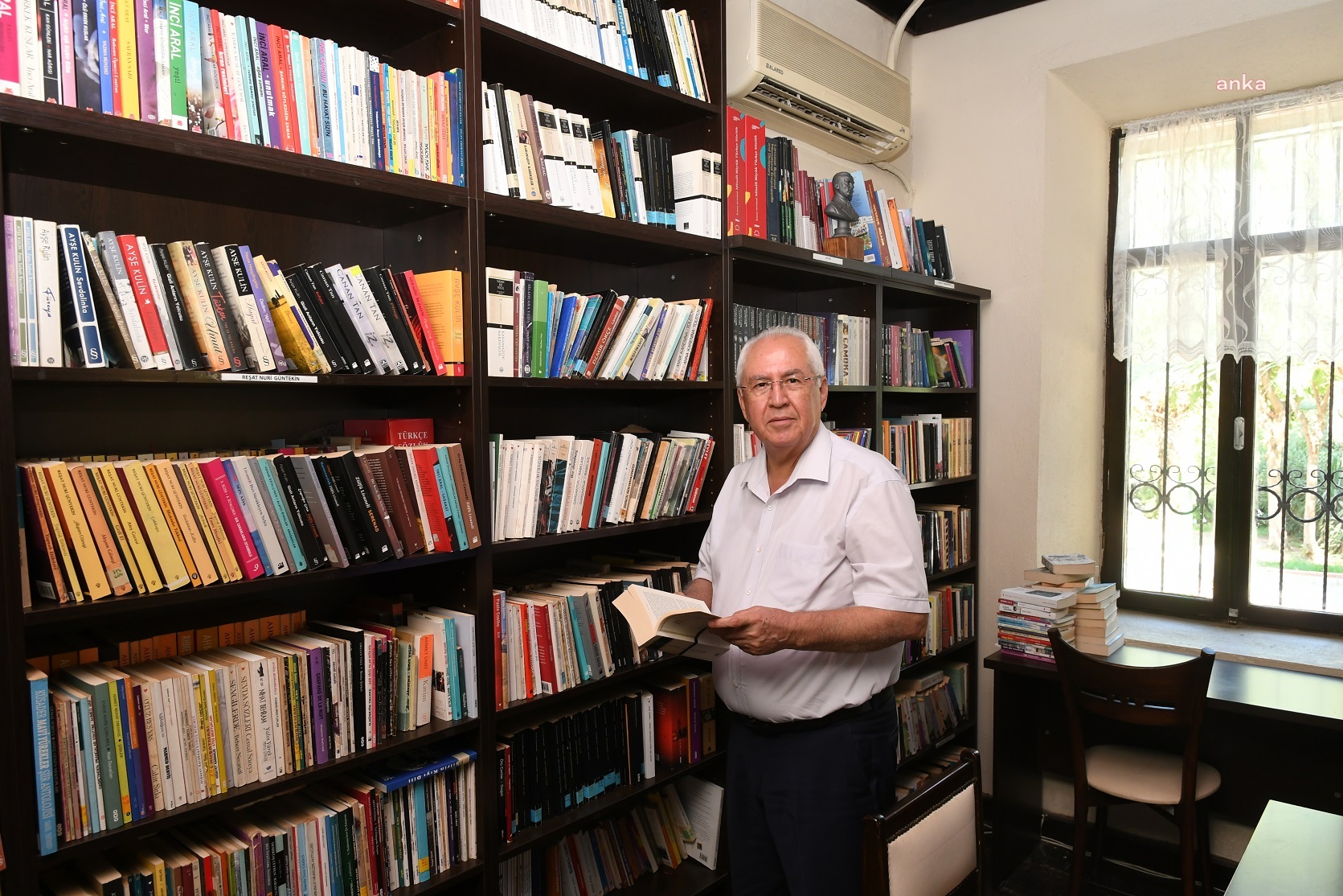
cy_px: 448
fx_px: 895
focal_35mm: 24
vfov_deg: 53.1
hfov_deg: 73.7
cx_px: 672
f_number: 5.6
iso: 640
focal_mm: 16
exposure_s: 1/60
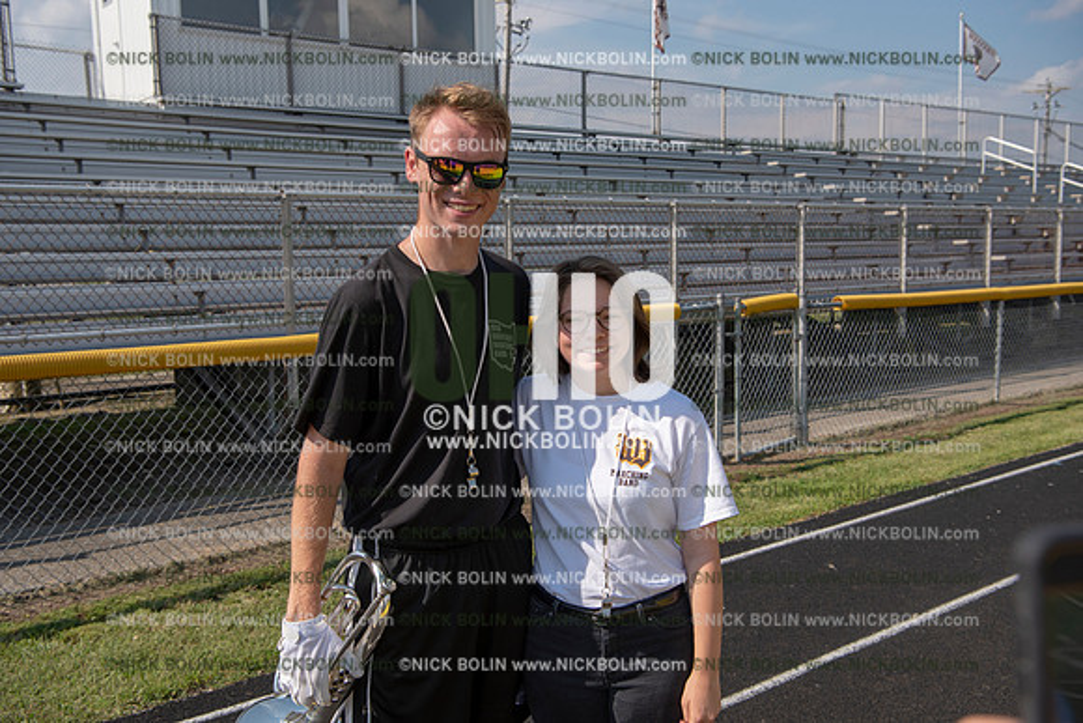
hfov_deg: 54.4
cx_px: 542
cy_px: 362
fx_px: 1053
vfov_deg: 37.9
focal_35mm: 35
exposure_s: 1/2000
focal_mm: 35
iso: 200
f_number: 5.6
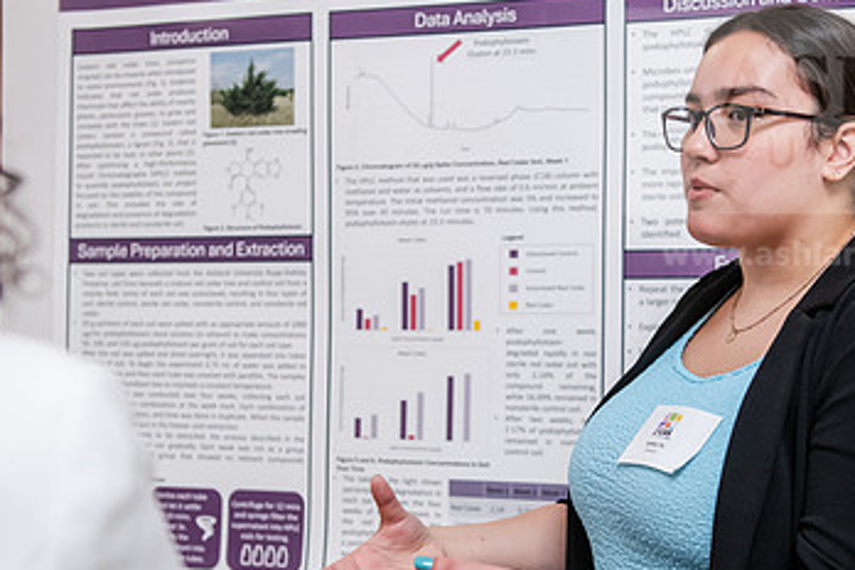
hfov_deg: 28.7
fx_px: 1662
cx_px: 550
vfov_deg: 19.5
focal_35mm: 70
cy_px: 306
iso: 1250
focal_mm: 42
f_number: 3.5
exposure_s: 1/160
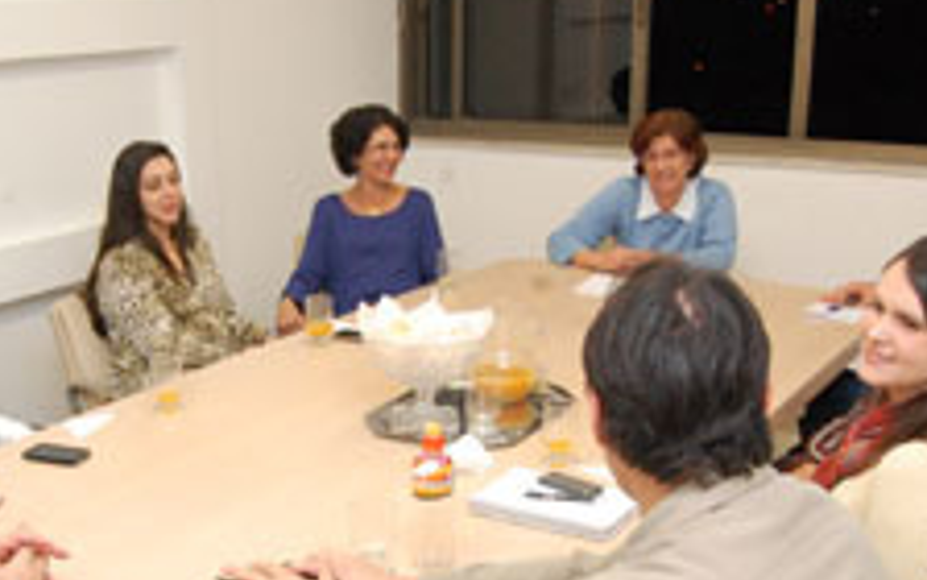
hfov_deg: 40.8
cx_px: 352
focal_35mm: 49
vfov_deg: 25.7
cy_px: 489
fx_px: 1238
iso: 1600
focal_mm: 18
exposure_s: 1/50
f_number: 10
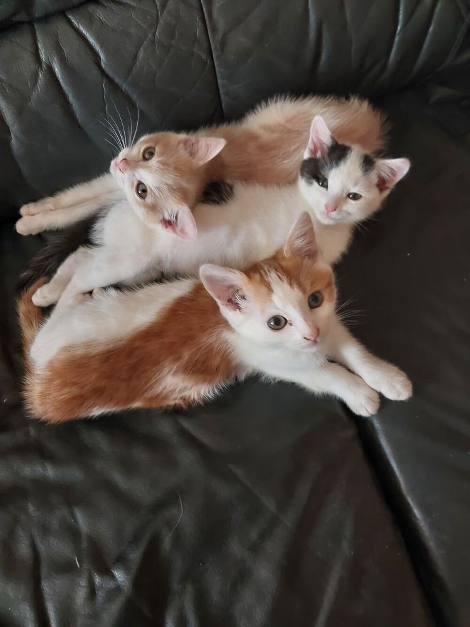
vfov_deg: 60.0
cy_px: 314
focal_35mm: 30
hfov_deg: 46.8
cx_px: 235
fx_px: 543
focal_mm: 4.6
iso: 320
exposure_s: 1/25
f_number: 1.8
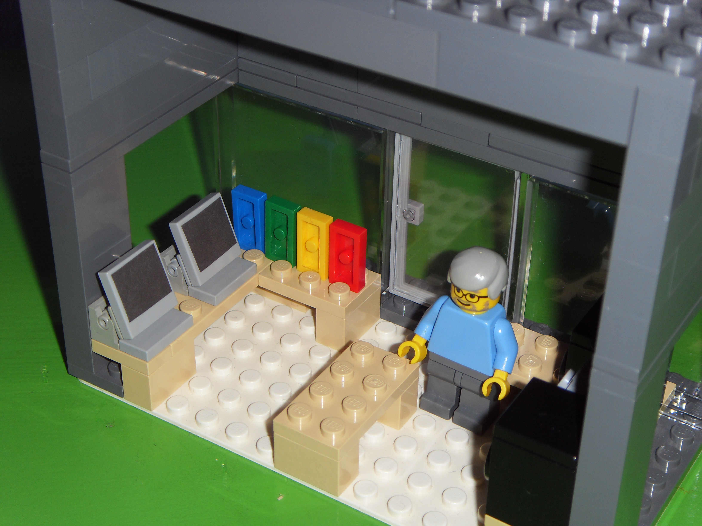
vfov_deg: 21.0
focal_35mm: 70
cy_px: 263
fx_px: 1420
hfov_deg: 27.8
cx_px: 351
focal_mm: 11.8
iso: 100
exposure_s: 1/60
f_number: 4
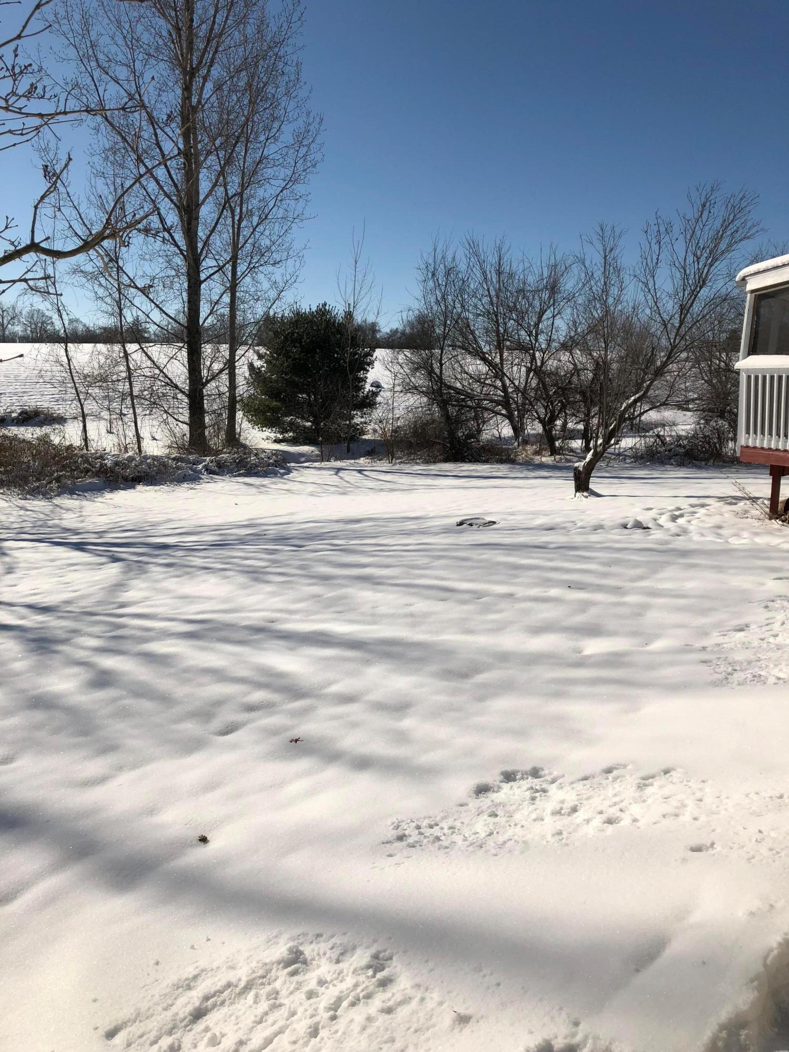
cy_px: 526
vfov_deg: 63.4
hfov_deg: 49.7
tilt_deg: -8.5
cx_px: 394
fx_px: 851
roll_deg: -1.8
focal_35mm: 28
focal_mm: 3.99
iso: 20
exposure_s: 1/6897
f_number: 1.8
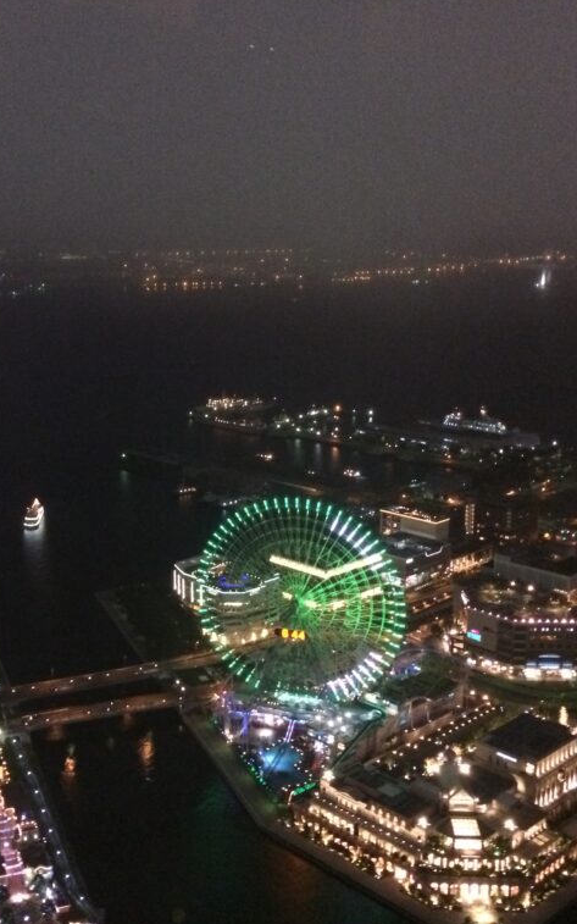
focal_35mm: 43
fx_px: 1082
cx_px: 167
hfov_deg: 29.5
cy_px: 463
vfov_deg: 46.2
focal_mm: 4.12
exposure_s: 1/15
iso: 640
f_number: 2.2
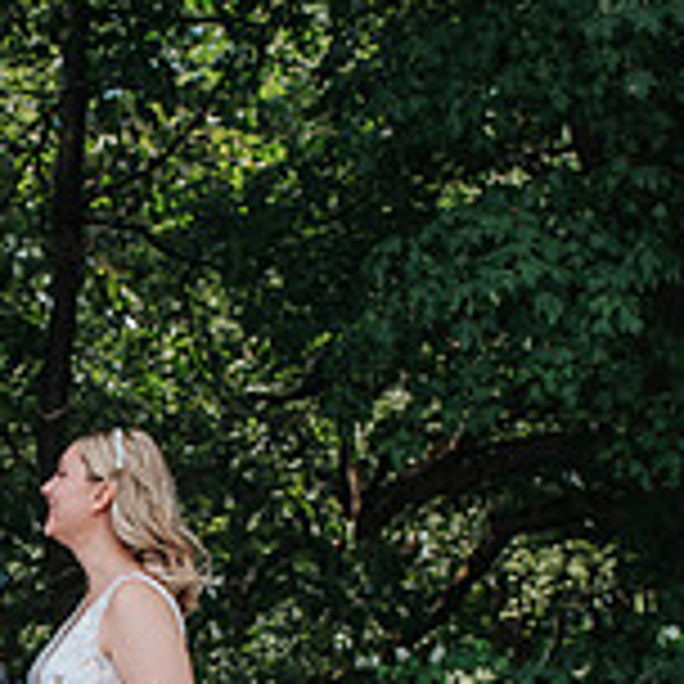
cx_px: 63
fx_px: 1967
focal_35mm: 88
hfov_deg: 19.4
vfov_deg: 19.1
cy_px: 716
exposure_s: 1/500
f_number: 2.8
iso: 100
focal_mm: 35
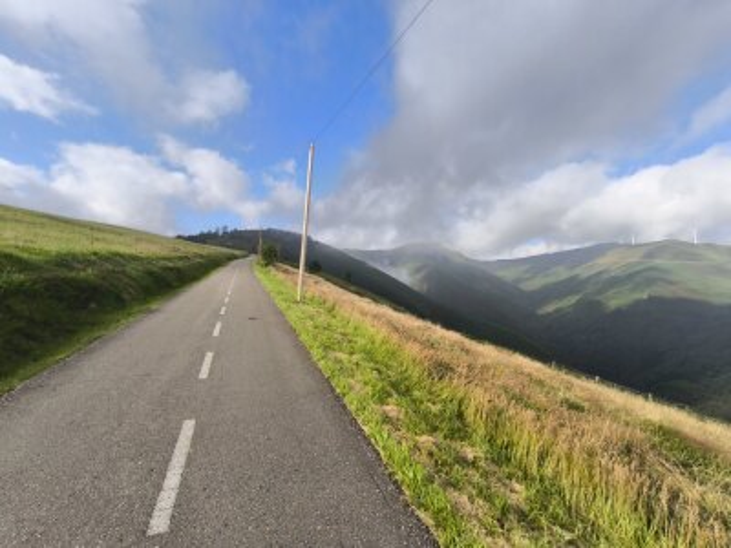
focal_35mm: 15
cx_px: 366
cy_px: 274
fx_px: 317
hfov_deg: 98.2
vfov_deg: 81.7
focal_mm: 1.91
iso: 50
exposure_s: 1/1048
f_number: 2.2
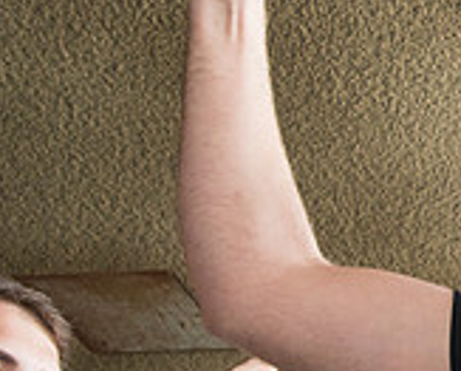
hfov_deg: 19.8
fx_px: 1093
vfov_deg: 19.2
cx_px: 738
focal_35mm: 80
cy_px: 177
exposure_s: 1/320
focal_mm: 24
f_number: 5
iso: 2500
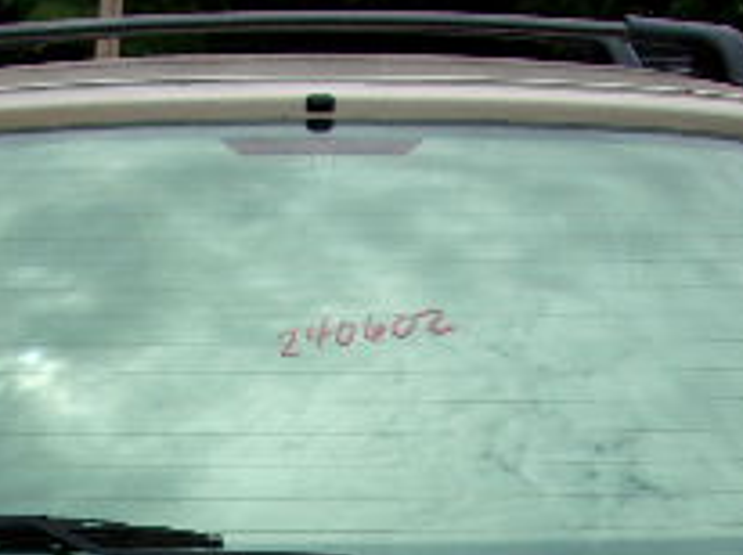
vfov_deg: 16.4
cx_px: 278
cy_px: 760
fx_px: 1801
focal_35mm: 84
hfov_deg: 23.3
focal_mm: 4.9
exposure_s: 1/90
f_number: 10.4
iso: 80
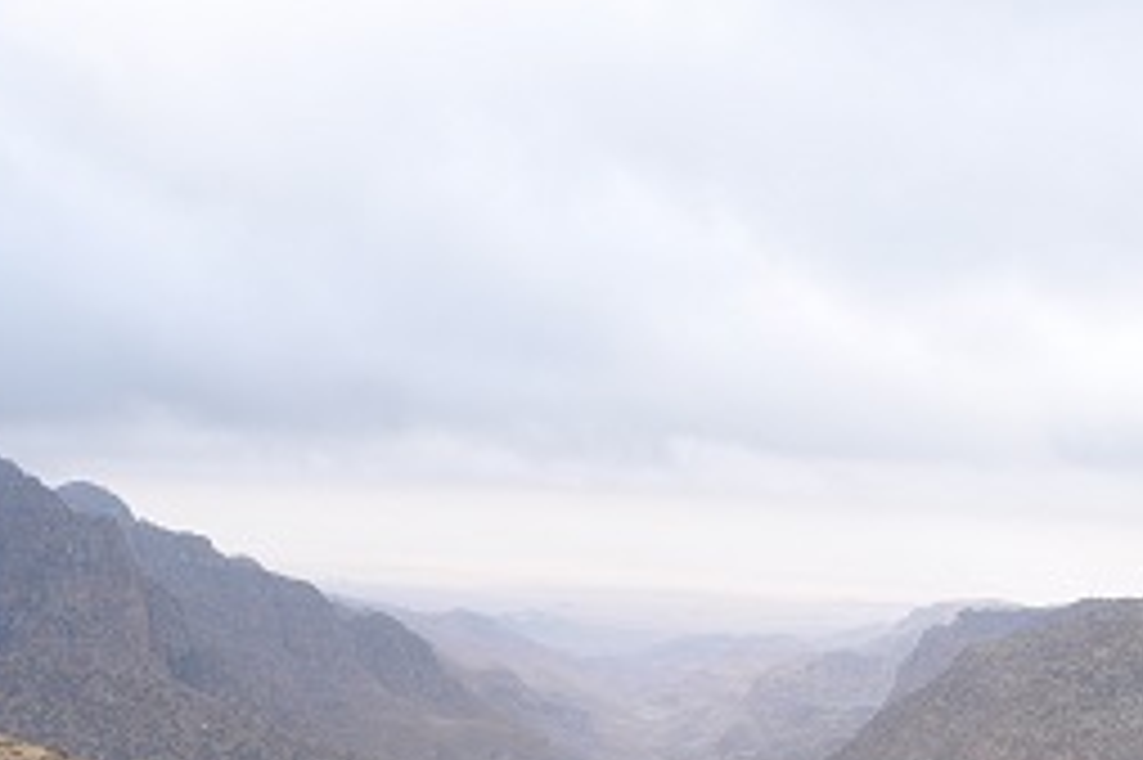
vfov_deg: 20.2
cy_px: 854
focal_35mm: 64
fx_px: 2031
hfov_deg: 31.3
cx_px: 711
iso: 200
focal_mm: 18
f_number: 6.3
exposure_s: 1/200
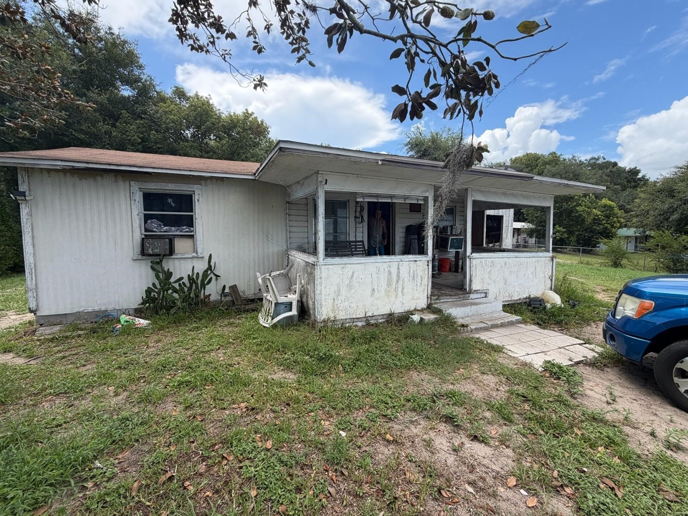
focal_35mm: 15
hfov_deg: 98.1
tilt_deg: -4.5
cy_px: 257
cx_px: 356
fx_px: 298
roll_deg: -0.2
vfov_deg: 81.8
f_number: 2.2
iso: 40
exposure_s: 1/770
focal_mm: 2.22
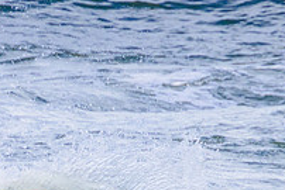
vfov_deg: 0.6
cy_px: 257
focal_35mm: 2299
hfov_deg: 0.9
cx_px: 72
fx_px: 18213
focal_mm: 800
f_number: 11
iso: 1250
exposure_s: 1/2000
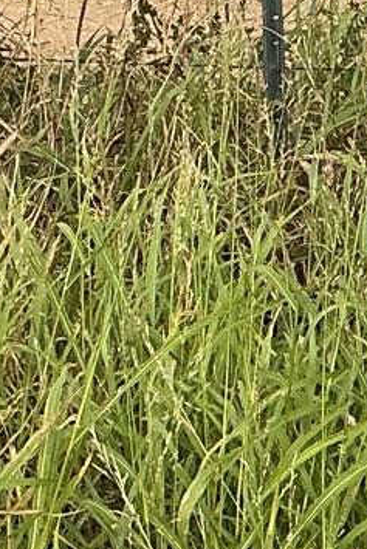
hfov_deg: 8.1
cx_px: 465
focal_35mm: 168
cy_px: -281
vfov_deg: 11.7
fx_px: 2566
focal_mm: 3
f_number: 1.8
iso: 25
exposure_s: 1/2801
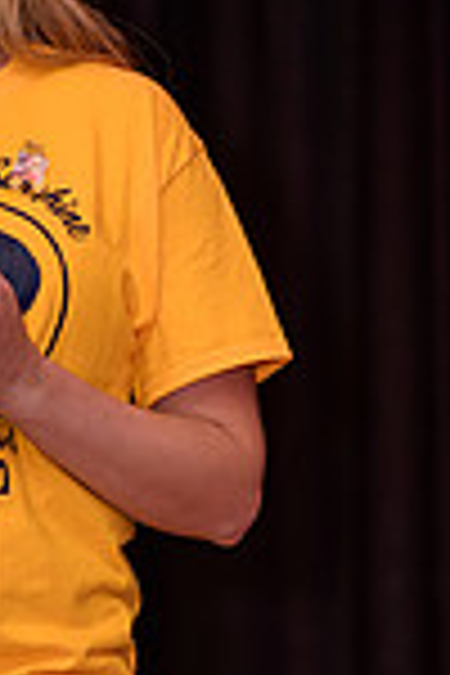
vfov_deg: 8.1
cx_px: -27
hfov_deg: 5.4
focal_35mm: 255
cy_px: 423
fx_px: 4781
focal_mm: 85
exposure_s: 1/250
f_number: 1.8
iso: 500
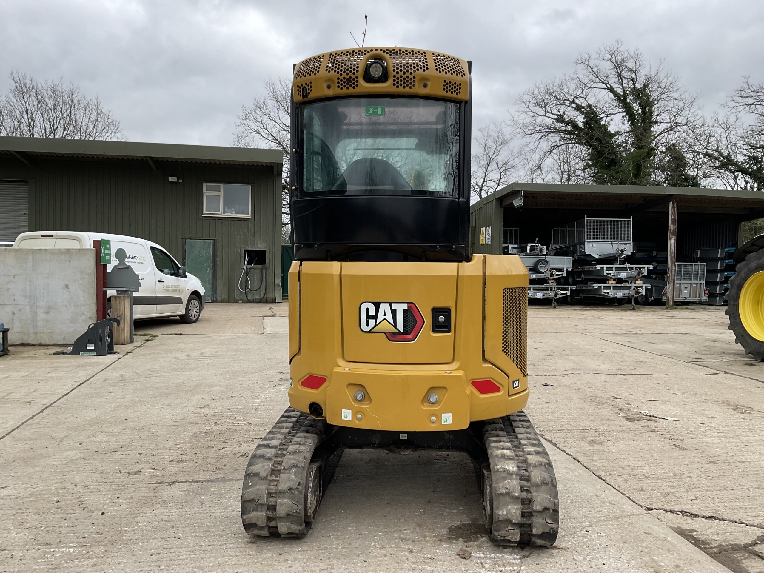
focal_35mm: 29
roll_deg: -1.5
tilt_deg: +0.8
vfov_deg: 48.2
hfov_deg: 61.7
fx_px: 640
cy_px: 286
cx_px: 382
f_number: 1.8
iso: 16
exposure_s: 1/869
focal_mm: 3
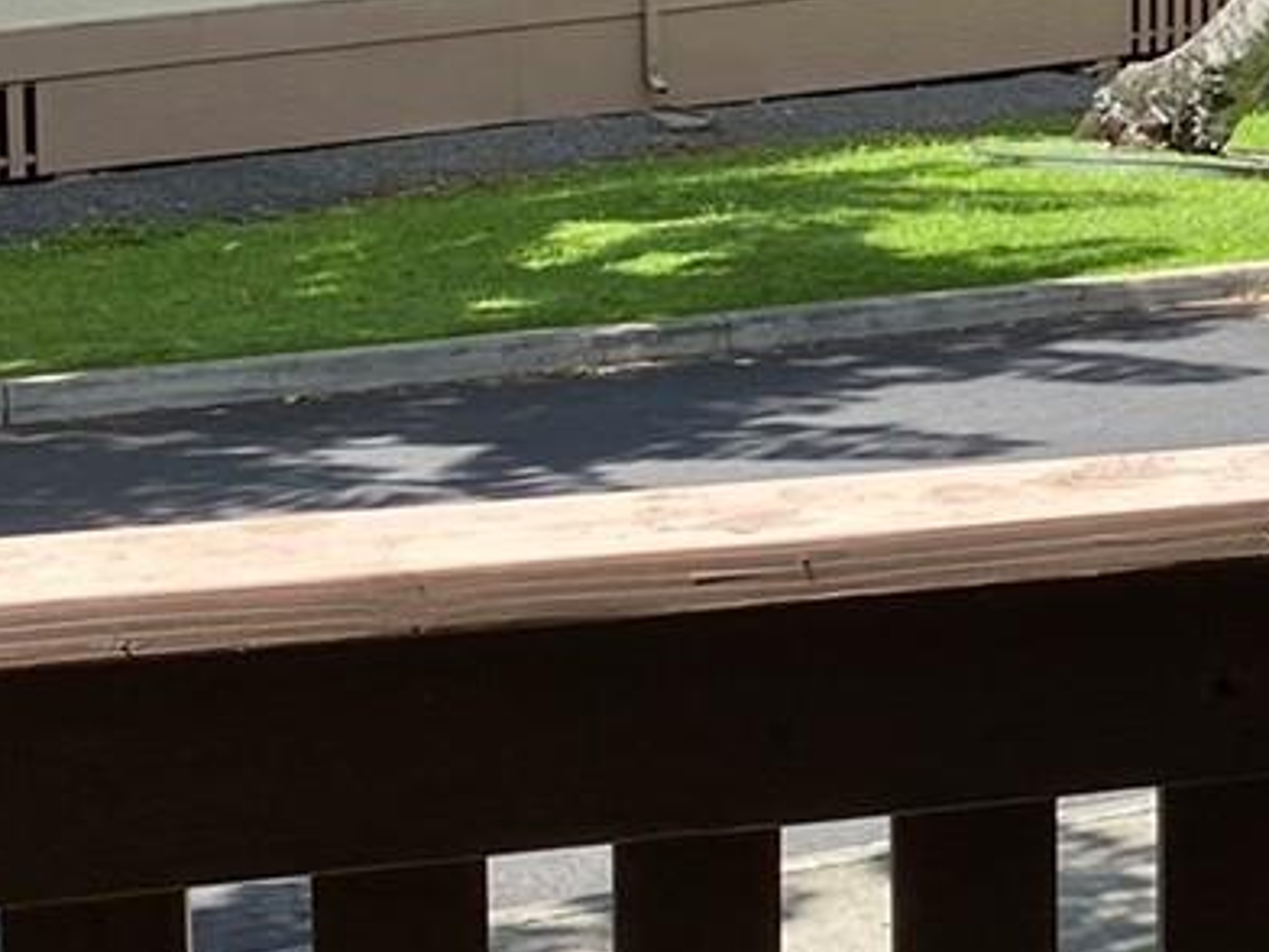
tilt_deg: -9.2
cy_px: -87
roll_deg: -0.4
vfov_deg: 13.7
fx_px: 3886
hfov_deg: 16.4
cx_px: 2056
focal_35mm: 106
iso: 32
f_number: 1.8
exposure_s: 1/905
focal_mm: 4.25
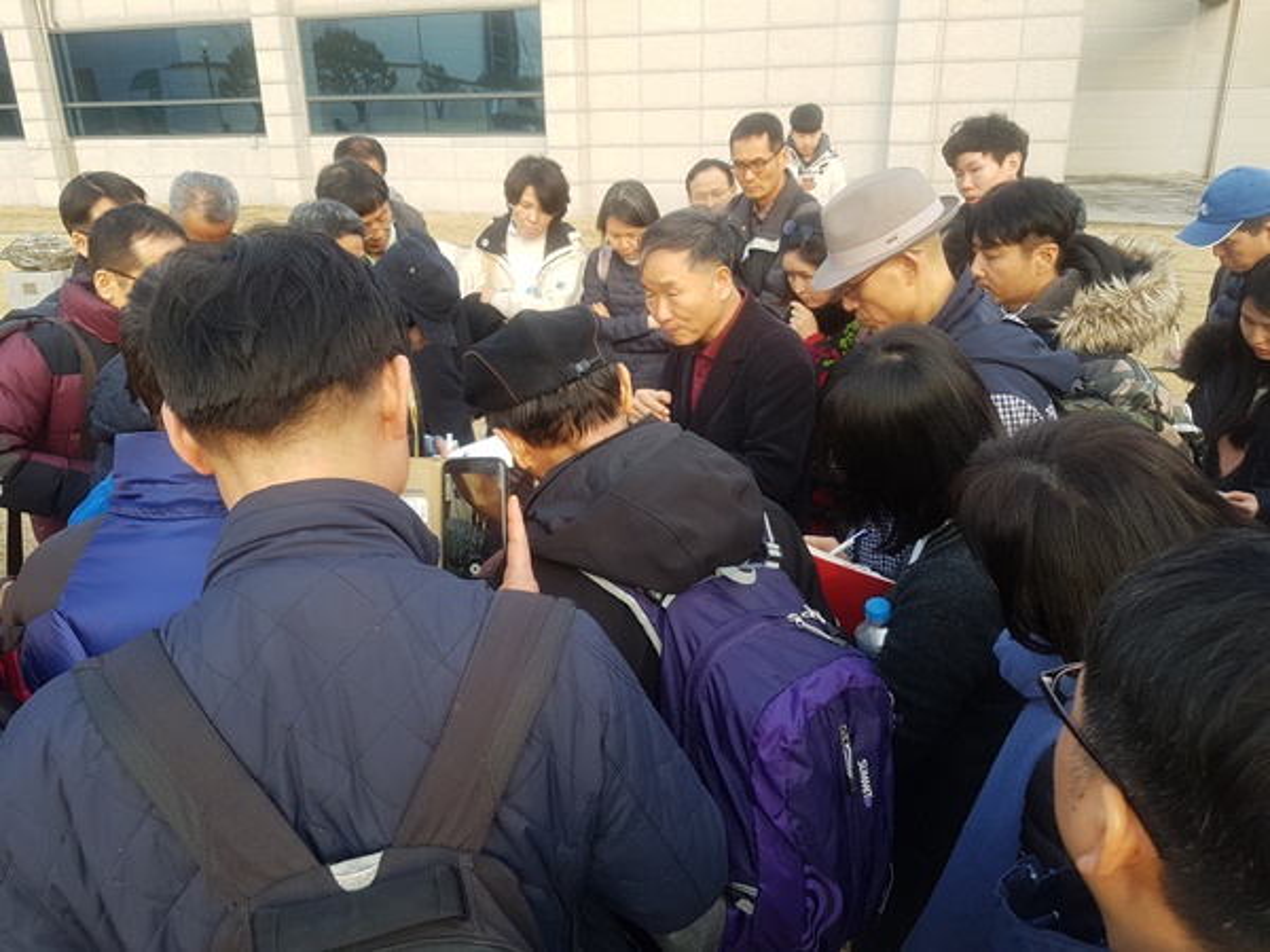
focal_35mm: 26
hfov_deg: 67.3
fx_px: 954
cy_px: 476
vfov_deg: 53.1
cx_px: 635
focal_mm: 4.2
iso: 50
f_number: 1.7
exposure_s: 1/258
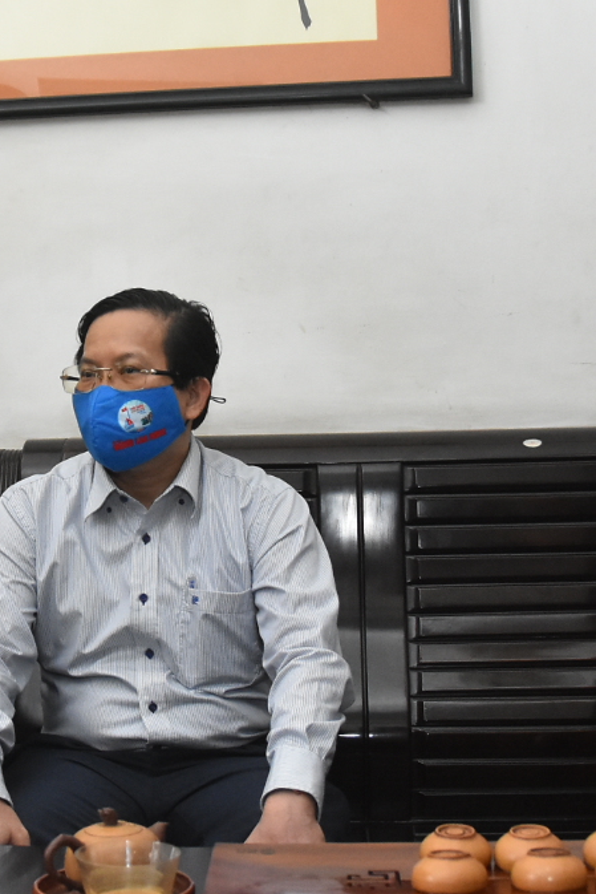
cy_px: 388
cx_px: 121
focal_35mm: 65
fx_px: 1613
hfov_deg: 20.7
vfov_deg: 30.9
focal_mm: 18
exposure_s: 1/125
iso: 2200
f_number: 3.5
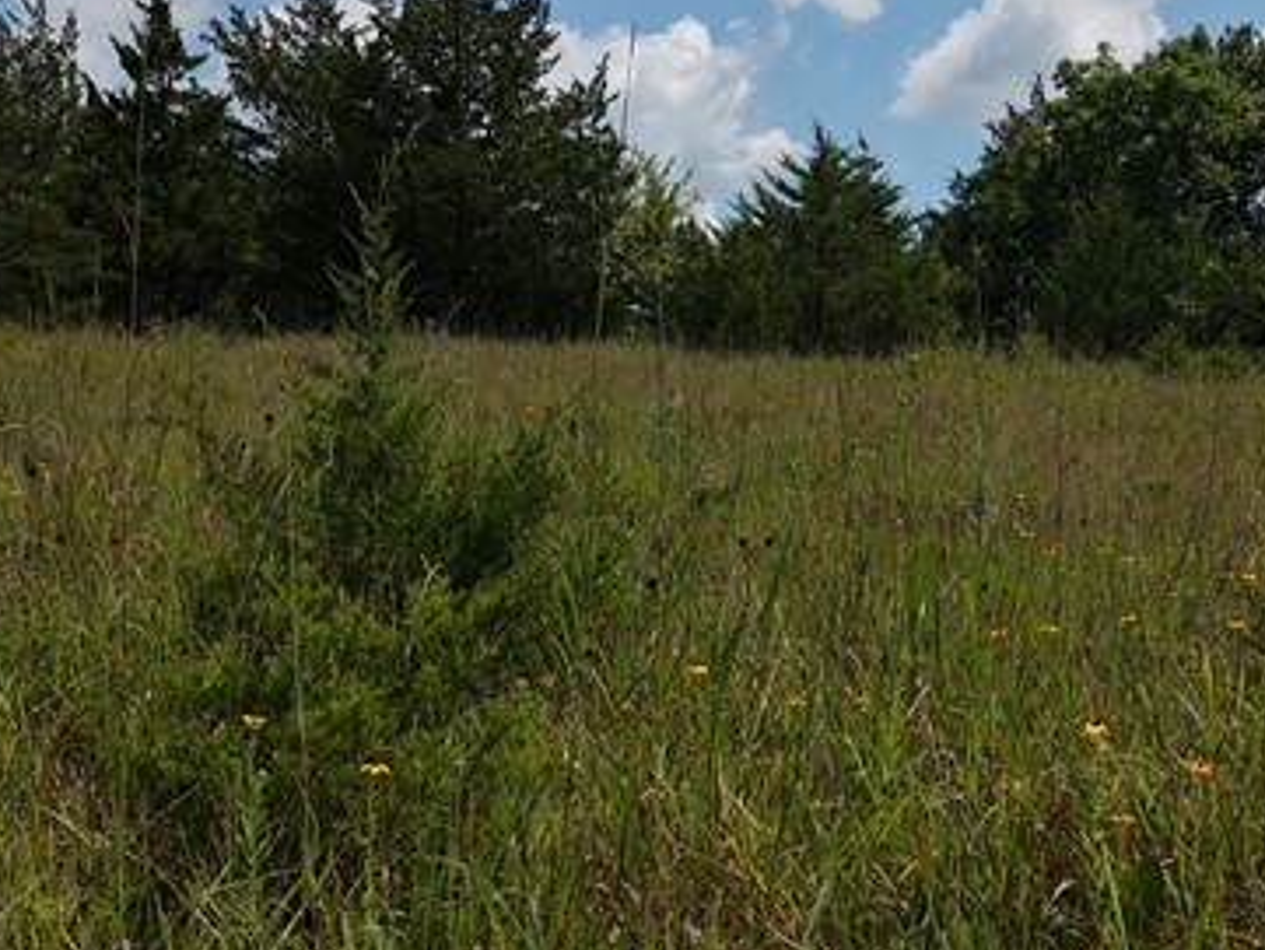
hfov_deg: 28.5
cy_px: 519
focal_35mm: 68
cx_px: 729
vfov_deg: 21.6
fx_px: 2486
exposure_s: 1/30
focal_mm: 8.67
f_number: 1.8
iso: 100
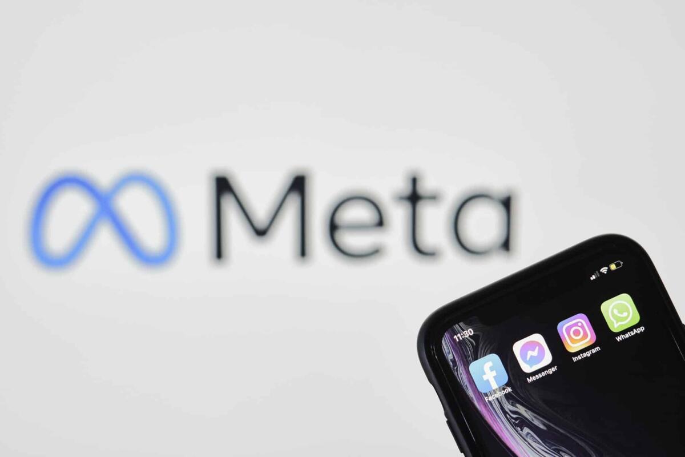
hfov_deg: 27.0
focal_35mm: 75
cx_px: 342
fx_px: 1427
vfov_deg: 18.2
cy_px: 228
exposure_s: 1/160
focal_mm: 50
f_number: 3.2
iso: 320
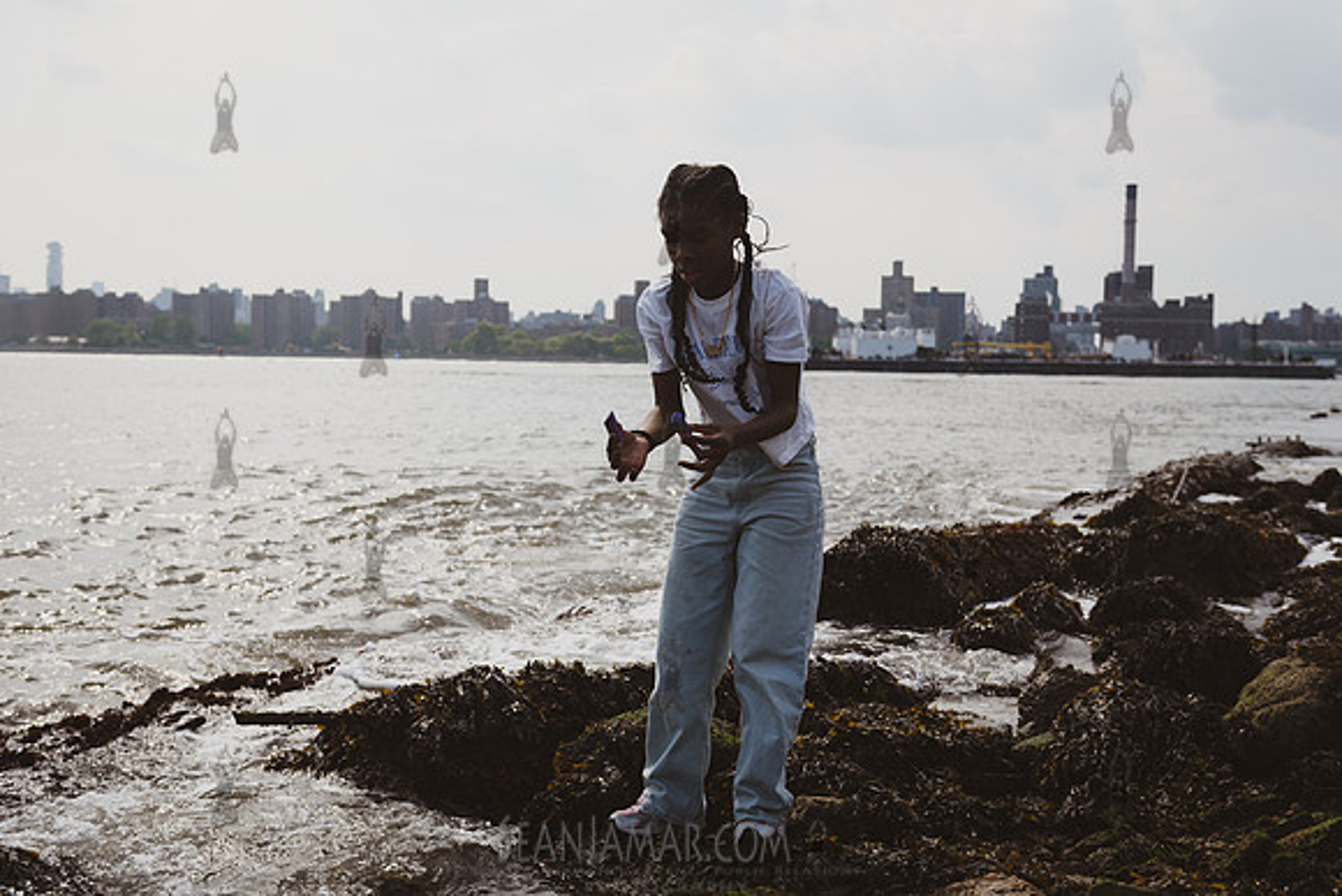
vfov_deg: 34.6
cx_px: 671
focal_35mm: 39
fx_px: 1438
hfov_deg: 50.0
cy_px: 448
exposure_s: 1/4000
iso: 320
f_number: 4
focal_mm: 38
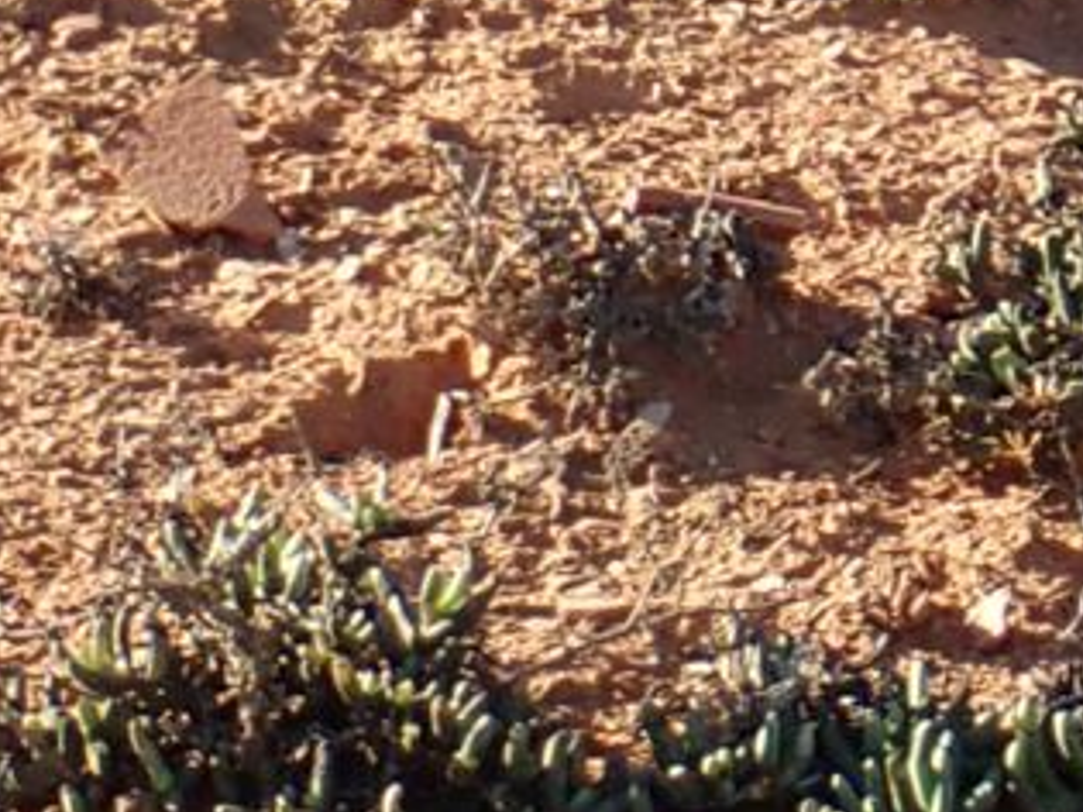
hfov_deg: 5.1
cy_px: -1049
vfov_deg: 3.8
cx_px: 1781
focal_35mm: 387
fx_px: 12103
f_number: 5
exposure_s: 1/160
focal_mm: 11.01
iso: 100
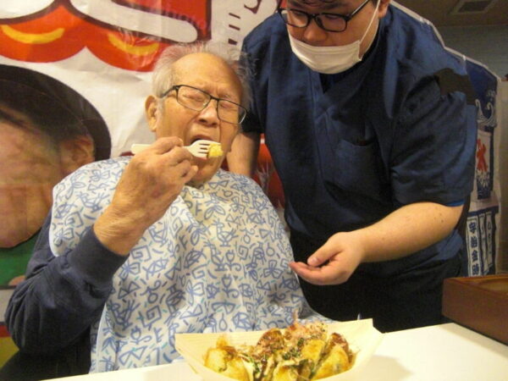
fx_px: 411
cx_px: 254
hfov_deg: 63.4
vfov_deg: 49.7
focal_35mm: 28
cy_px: 190
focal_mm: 4.9
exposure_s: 1/80
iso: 800
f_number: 2.6
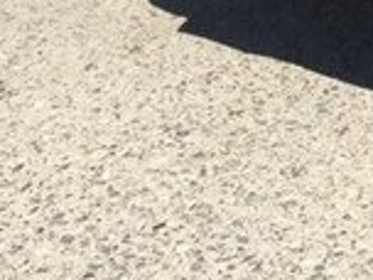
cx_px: 650
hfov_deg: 14.0
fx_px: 1358
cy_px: -311
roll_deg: -0.9
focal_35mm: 126
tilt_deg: -15.7
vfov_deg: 10.6
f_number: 2.2
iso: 32
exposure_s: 1/1464
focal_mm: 4.15
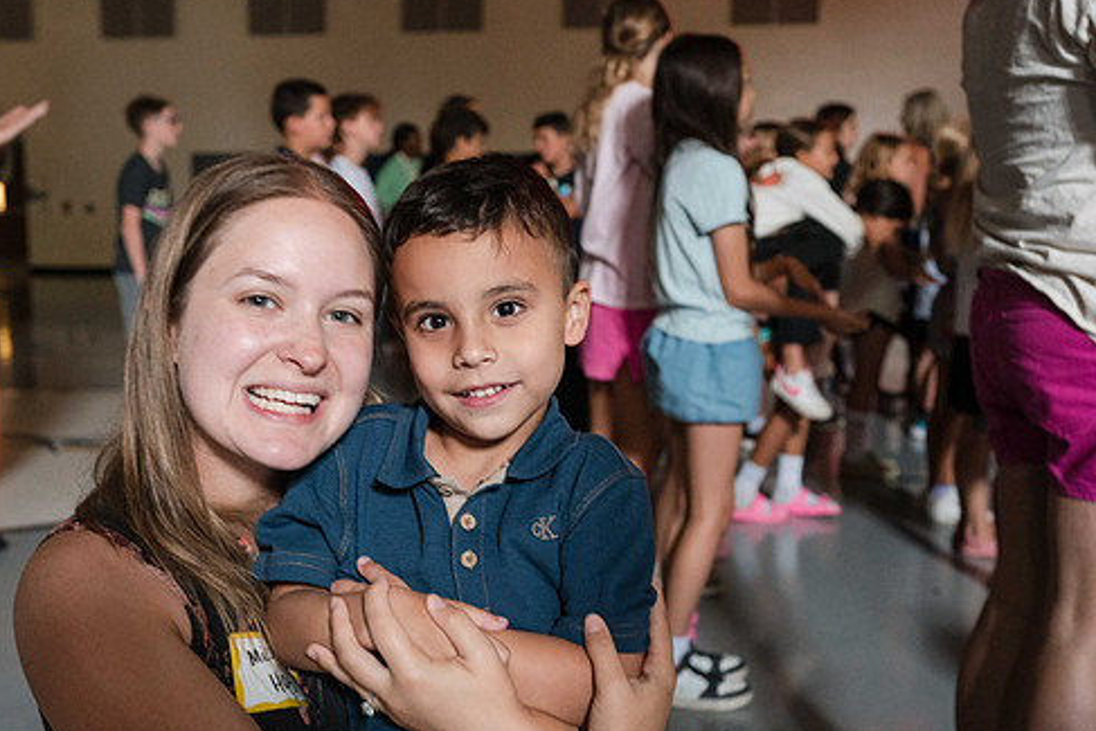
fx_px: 1340
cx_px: 458
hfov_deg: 44.3
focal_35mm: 44
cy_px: 411
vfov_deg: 30.5
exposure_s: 1/60
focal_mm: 35
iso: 6400
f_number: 4
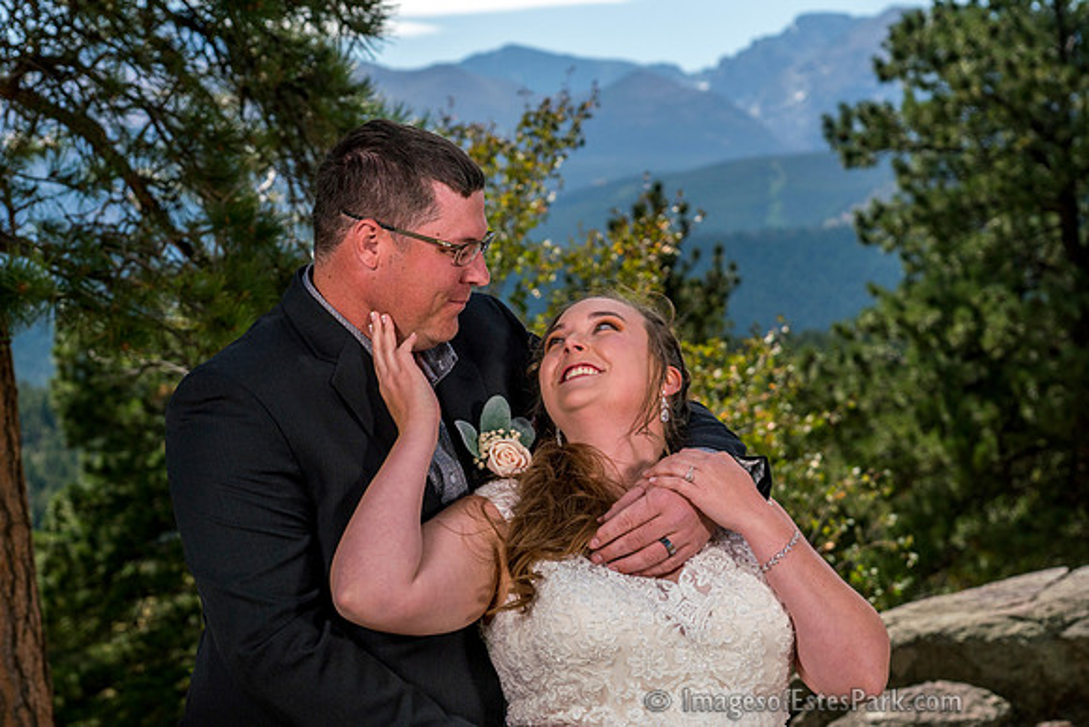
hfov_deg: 27.0
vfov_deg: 18.2
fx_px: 2269
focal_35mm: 75
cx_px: 544
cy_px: 364
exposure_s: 1/2000
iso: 250
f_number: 4.5
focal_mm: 50
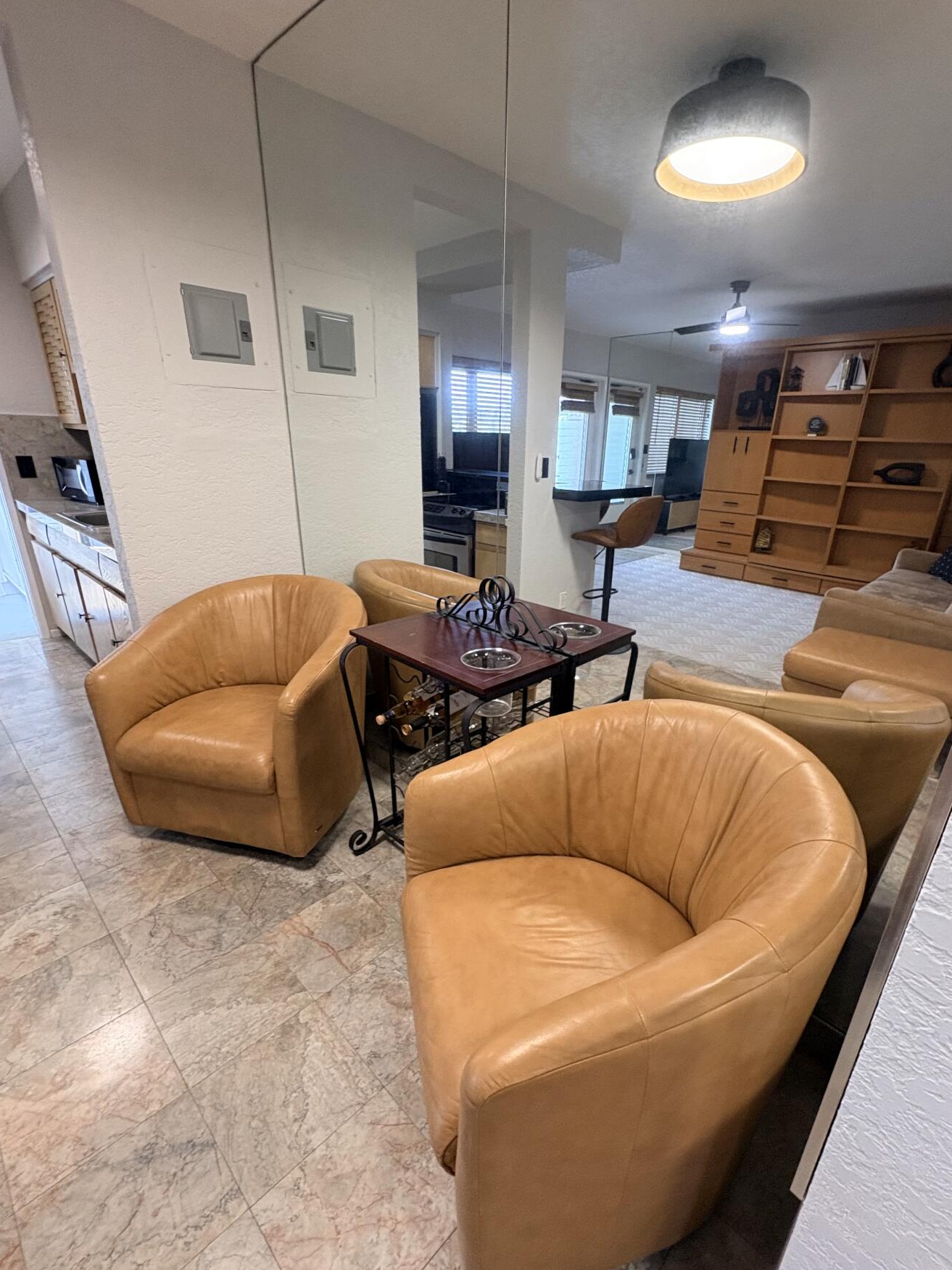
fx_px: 587
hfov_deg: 78.0
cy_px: 665
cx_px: 516
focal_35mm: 16
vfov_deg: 94.4
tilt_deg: -21.0
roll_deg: -2.1
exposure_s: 1/60
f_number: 2.2
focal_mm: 2.22
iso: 250
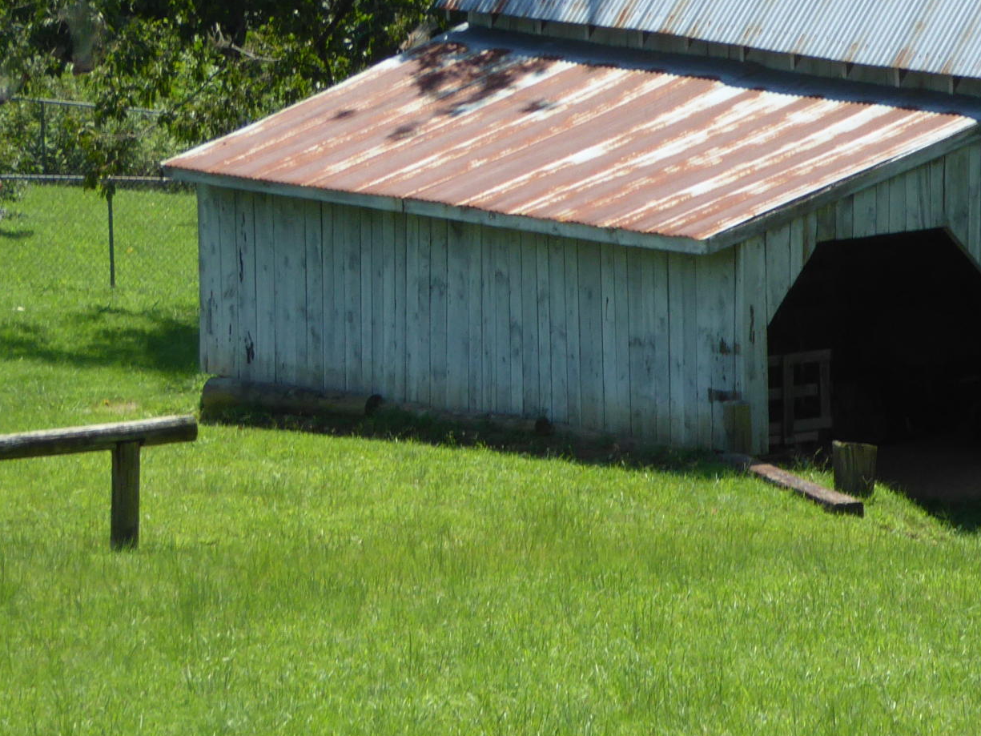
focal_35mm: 240
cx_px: 605
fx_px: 6802
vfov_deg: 6.2
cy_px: 359
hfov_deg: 8.2
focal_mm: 17.5
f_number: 5
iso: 100
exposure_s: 1/320
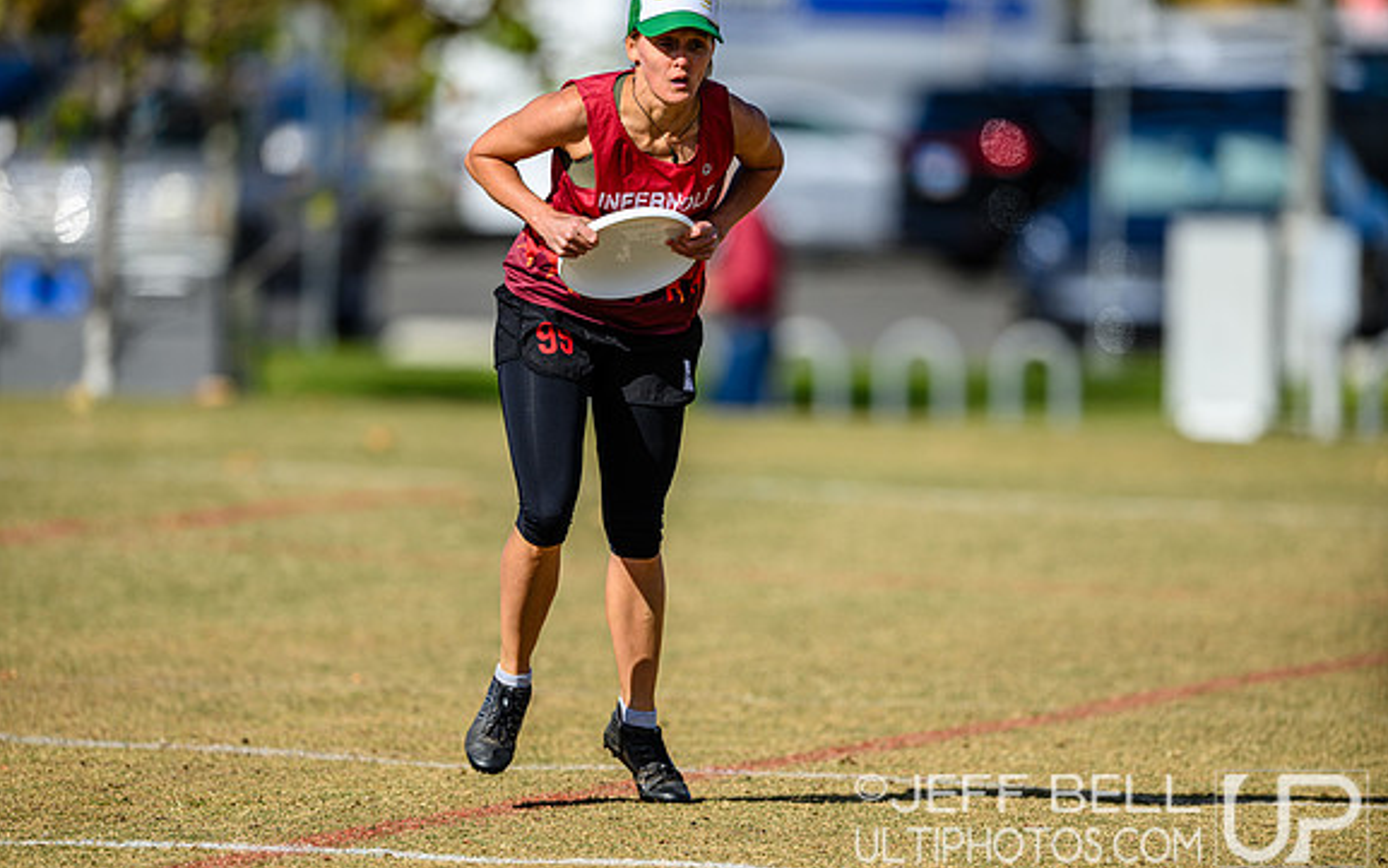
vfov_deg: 3.2
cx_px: 695
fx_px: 15514
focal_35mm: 410
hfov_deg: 5.1
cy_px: 427
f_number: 3.2
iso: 100
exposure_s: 1/2000
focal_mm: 400
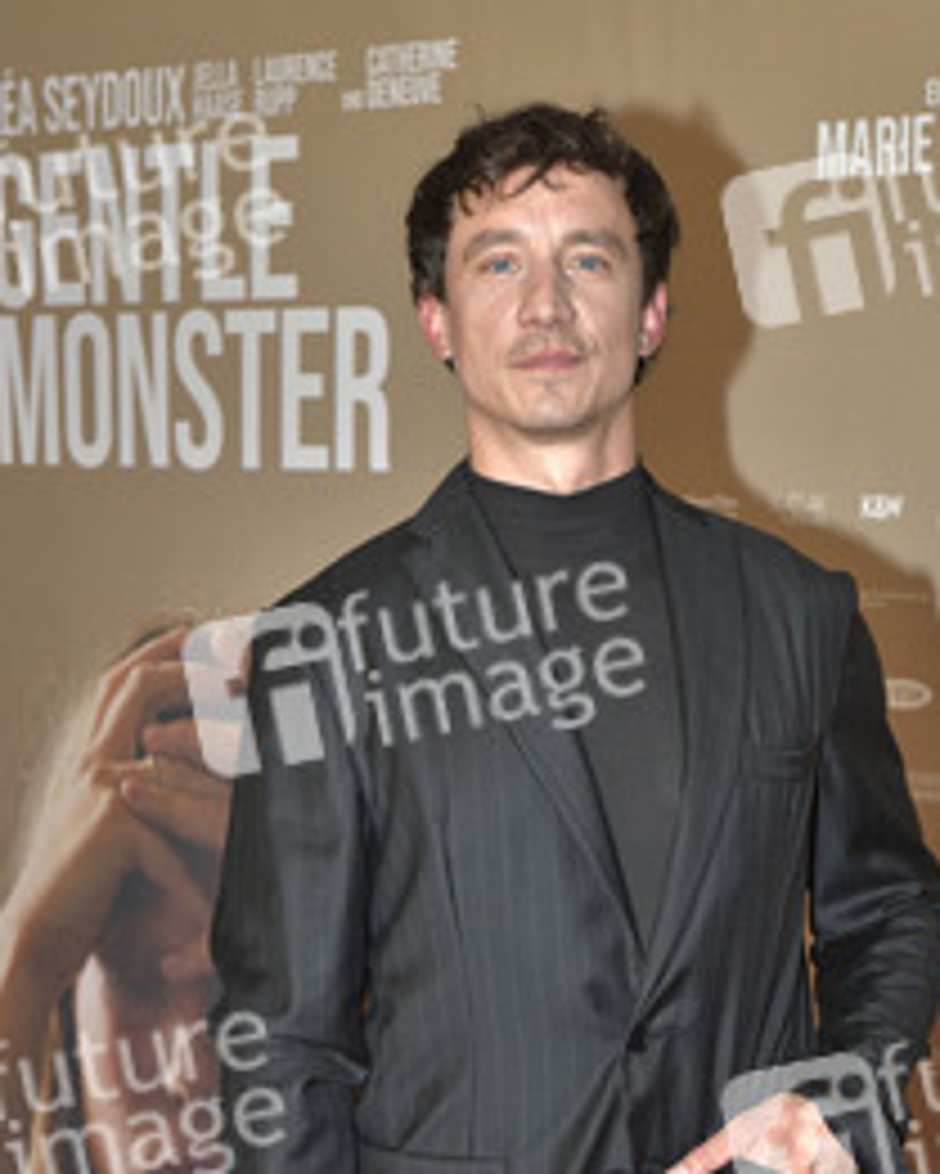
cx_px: 544
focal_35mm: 89
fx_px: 3093
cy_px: 895
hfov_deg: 17.3
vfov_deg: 21.3
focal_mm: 62
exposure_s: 1/200
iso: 1250
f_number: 7.1
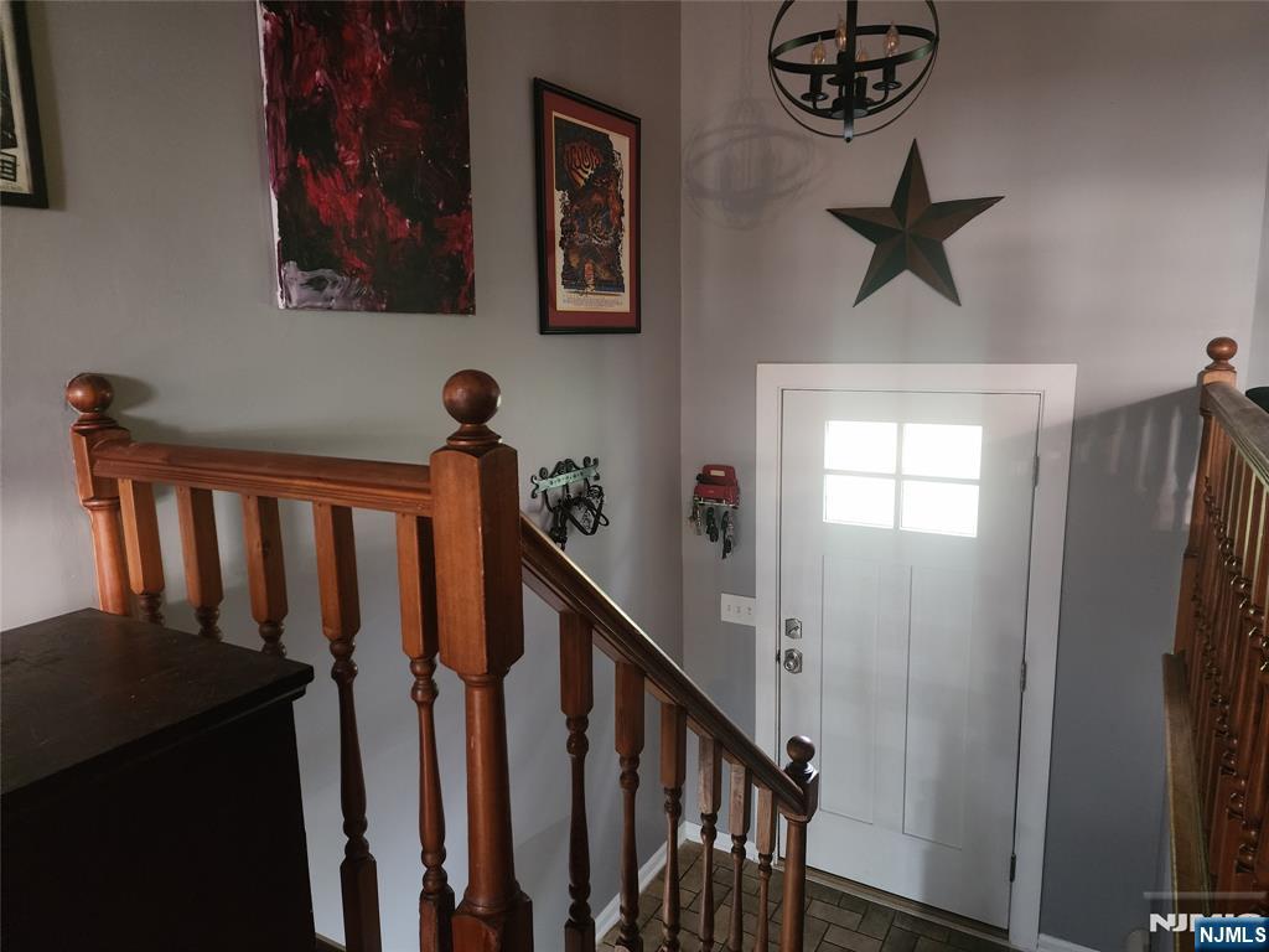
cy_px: 476
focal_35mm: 23
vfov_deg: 58.9
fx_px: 843
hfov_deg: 73.9
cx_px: 634
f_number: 1.8
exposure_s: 1/24
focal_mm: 6.4
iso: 640
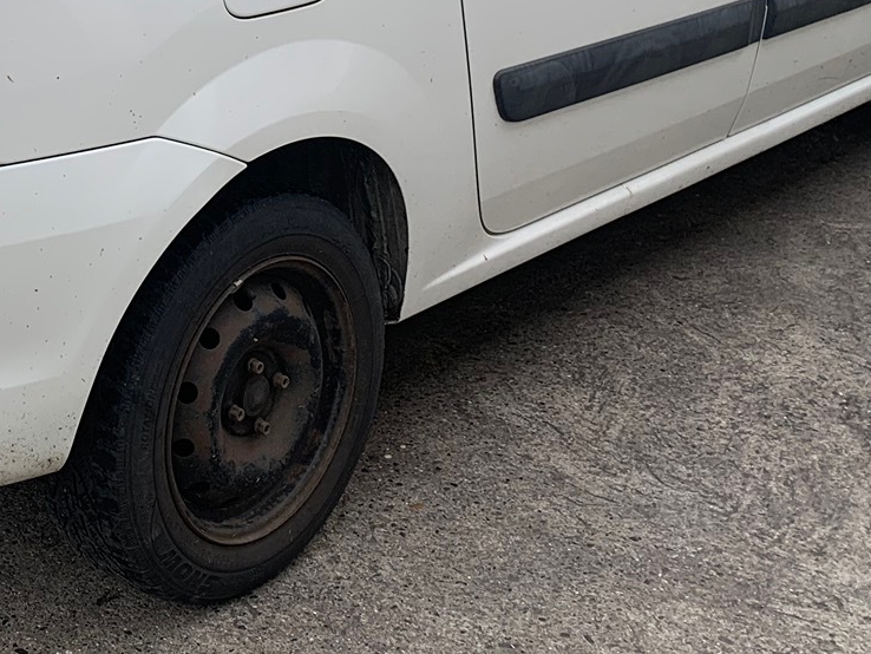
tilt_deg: -15.3
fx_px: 1787
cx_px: 173
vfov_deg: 20.1
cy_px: -9
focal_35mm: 71
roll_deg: -1.9
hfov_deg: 26.9
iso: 25
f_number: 1.8
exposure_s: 1/122
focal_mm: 4.25
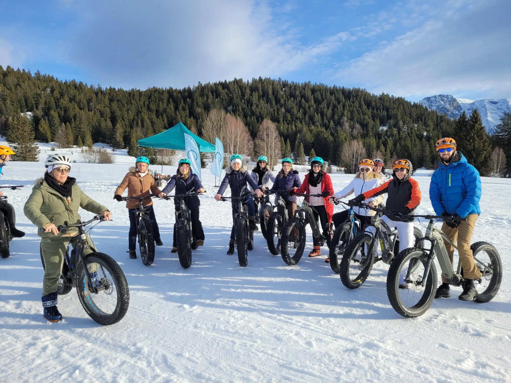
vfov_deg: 53.1
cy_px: 192
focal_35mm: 26
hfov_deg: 67.3
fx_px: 384
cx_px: 256
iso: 40
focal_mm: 5.4
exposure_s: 1/1228
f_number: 1.8
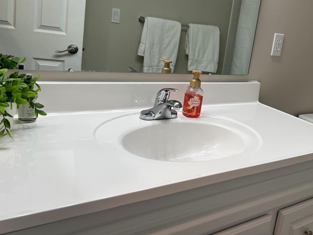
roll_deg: -7.9
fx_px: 326
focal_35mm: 36
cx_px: 205
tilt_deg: -11.7
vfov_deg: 39.3
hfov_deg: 50.6
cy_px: 86
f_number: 1.5
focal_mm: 5.7
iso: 32
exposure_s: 1/120
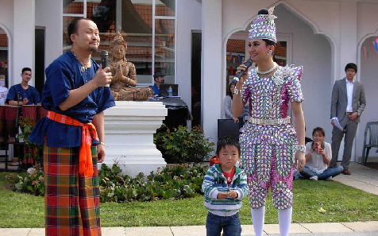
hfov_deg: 33.0
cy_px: 139
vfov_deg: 20.9
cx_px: 190
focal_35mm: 62
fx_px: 638
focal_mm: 9.5
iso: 79
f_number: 3.3
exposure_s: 1/215
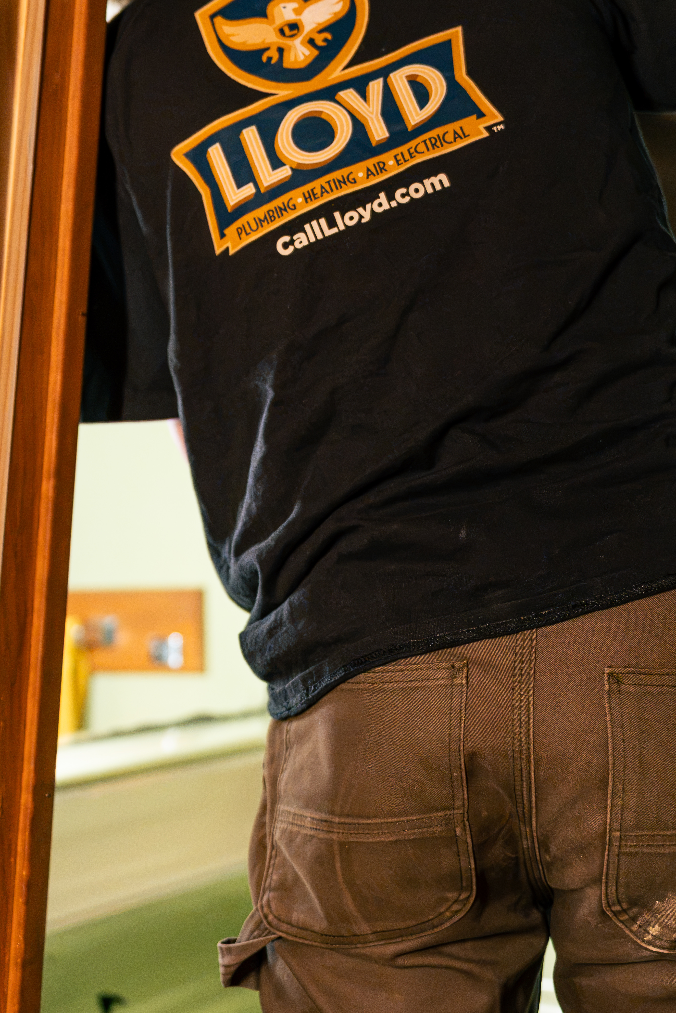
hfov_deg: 20.2
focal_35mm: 67
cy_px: 304
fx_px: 1897
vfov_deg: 29.6
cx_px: 366
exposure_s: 1/100
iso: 4000
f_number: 2.8
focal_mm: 38.2
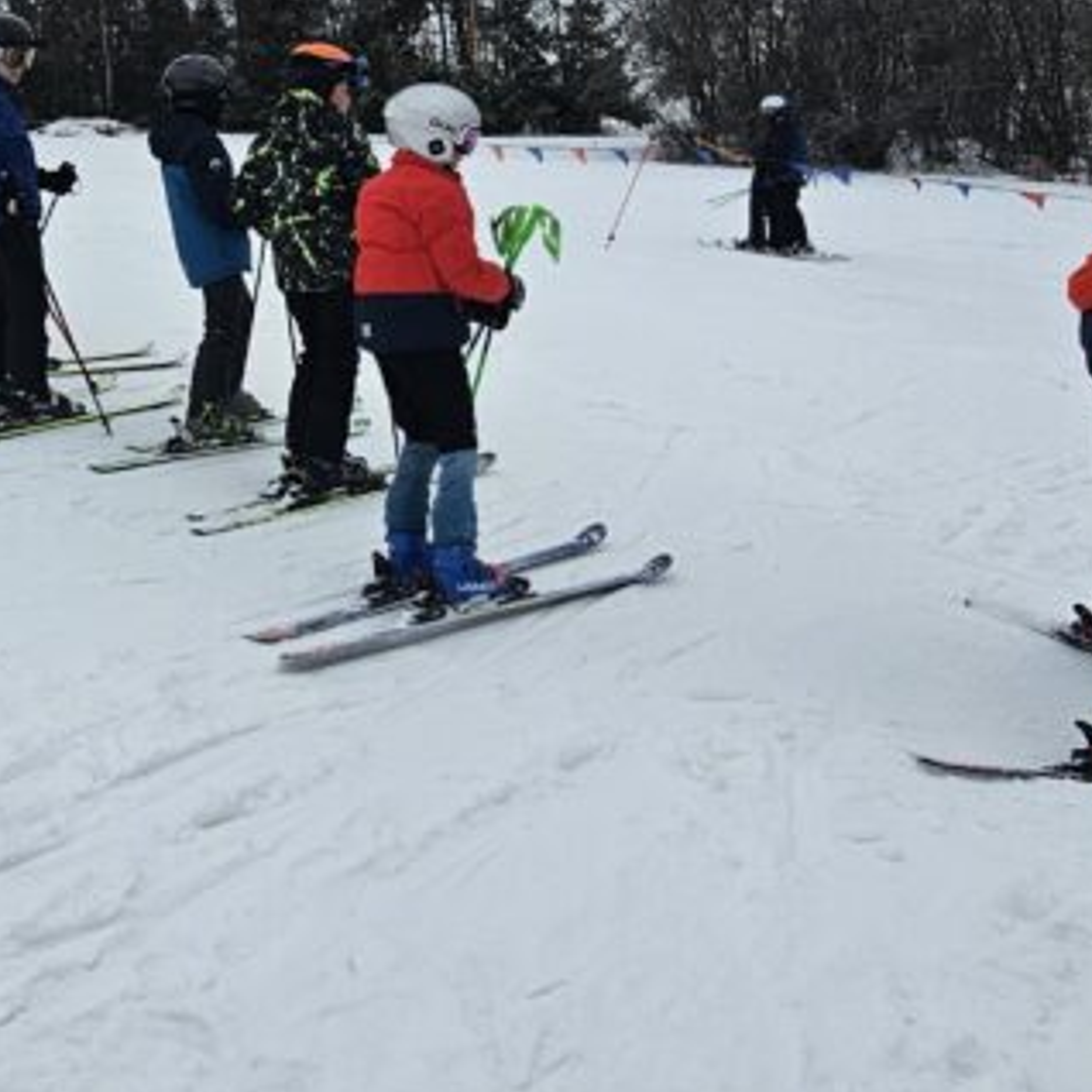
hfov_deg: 43.3
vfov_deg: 43.9
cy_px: 312
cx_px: 258
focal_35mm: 37
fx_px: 1321
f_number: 2.2
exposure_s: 1/1567
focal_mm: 2.2
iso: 50
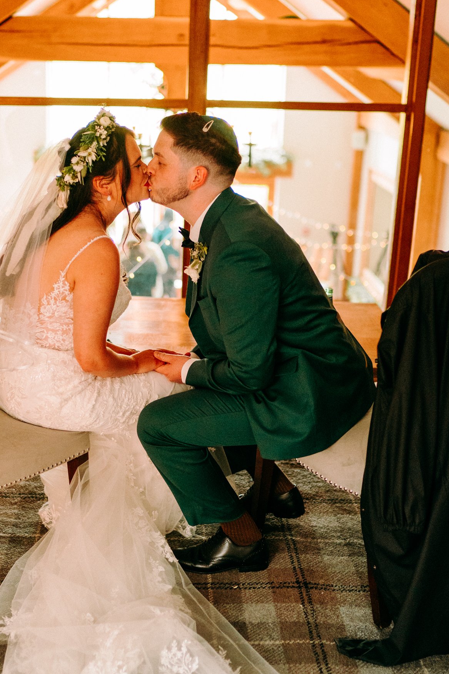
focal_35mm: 50
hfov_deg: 26.9
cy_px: 380
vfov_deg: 39.5
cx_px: 154
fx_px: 935
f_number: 1.6
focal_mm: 35
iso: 3200
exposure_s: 1/250
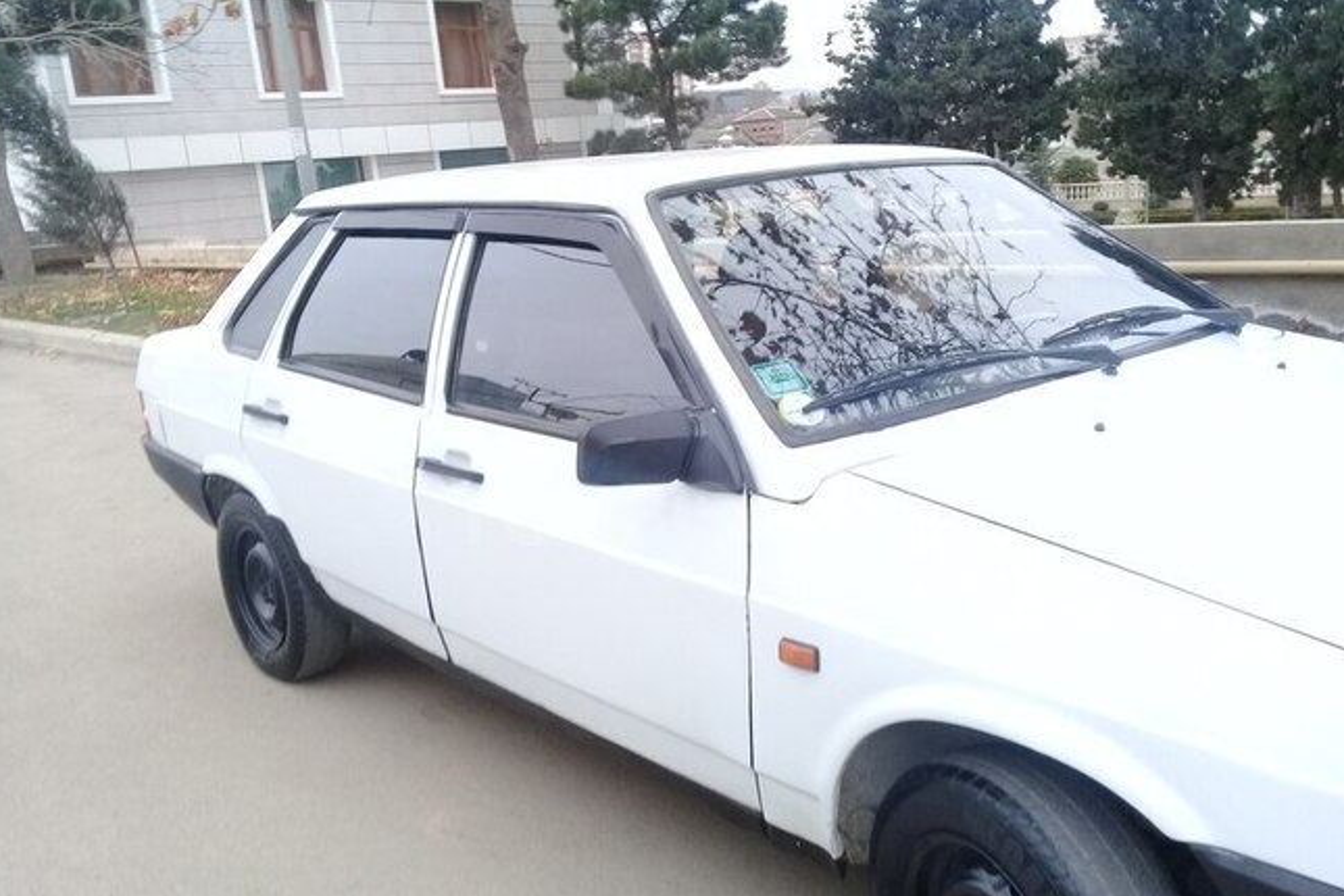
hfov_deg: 57.2
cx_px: 665
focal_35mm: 33
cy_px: 514
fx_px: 1232
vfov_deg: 39.9
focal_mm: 3.3
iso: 80
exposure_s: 1/100
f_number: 2.2
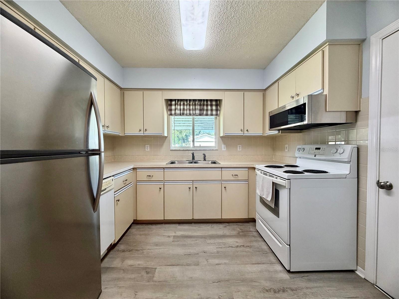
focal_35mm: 14
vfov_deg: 85.7
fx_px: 161
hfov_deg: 102.1
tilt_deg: -1.8
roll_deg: -0.3
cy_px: 150
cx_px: 200
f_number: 2.2
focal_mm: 2.22
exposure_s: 1/120
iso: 250
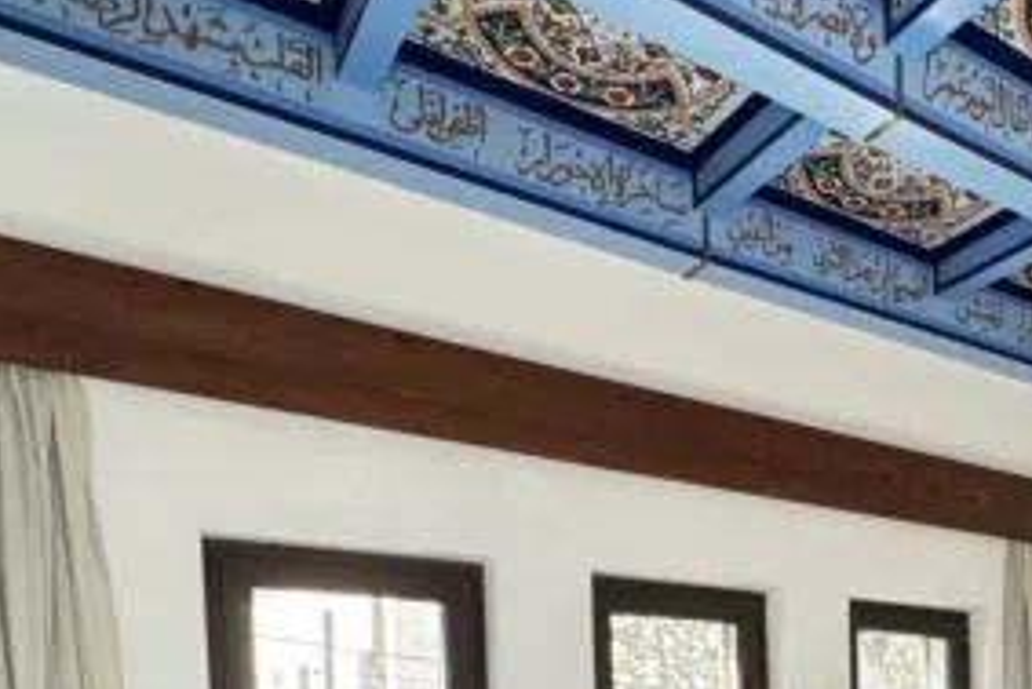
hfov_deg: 49.2
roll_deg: +0.8
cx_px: 861
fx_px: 1032
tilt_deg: -3.5
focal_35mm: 36
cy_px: 815
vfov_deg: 31.3
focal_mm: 2.22
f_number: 2.2
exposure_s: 1/87
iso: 320
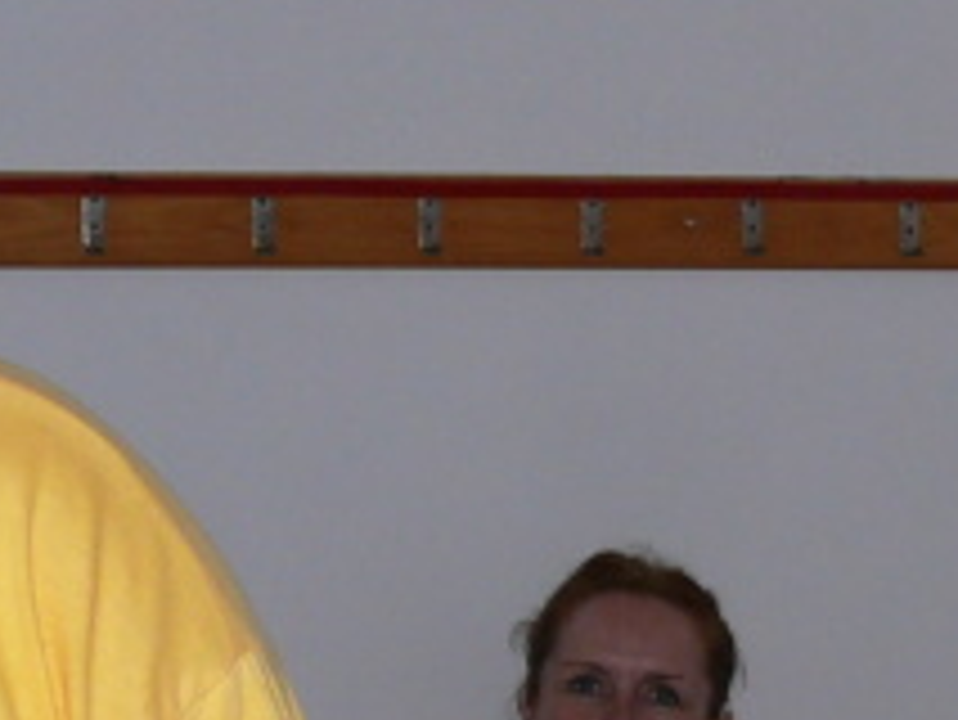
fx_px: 5732
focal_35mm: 207
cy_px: 886
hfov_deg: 9.5
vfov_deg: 7.1
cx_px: 875
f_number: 2.8
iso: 100
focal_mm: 8.5
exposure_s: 1/30
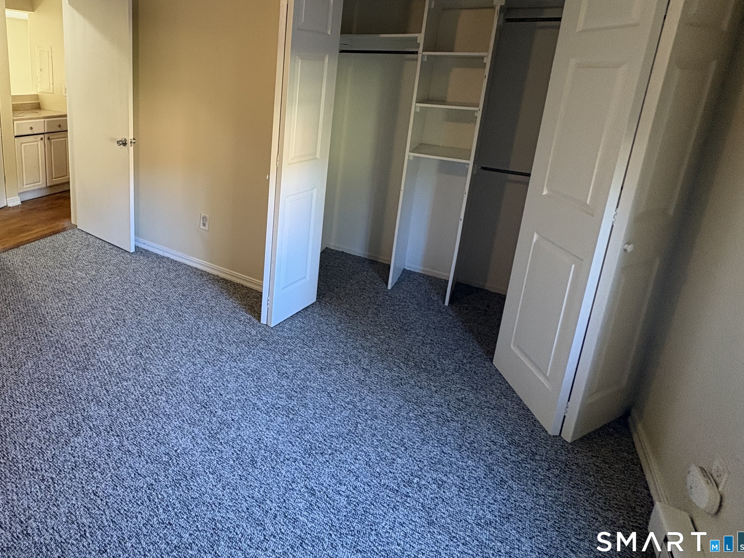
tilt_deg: -12.2
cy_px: 161
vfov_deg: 63.3
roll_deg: -1.9
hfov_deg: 77.9
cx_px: 223
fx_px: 430
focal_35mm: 20
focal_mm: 2.22
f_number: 2.2
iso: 250
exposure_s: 1/60
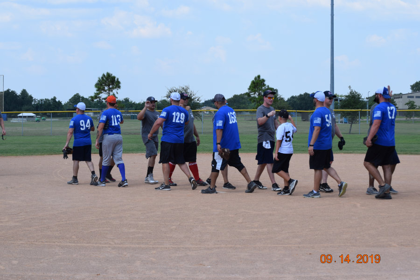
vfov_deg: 16.6
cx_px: 210
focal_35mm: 82
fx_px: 962
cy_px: 140
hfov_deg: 24.6
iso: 200
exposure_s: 1/320
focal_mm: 55
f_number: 9
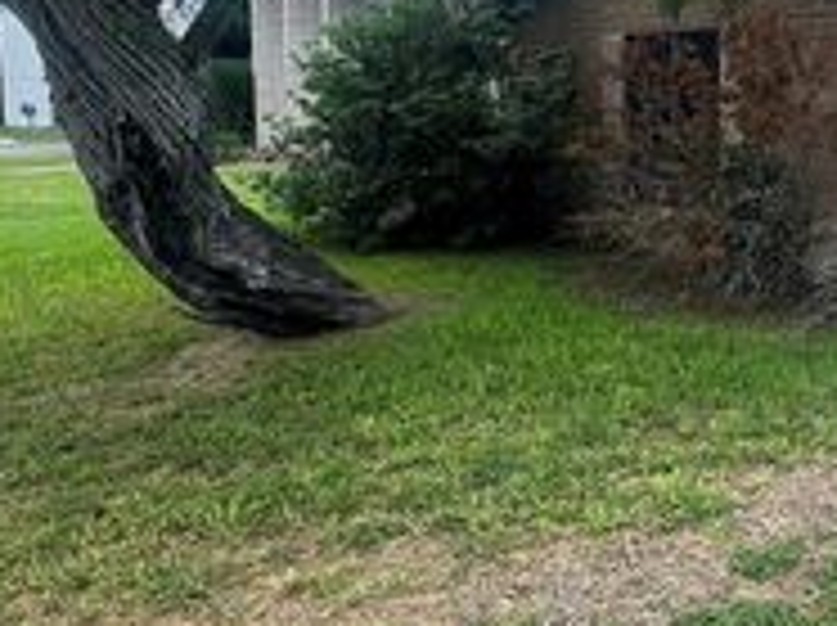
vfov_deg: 40.3
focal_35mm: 35
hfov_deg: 43.6
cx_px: 868
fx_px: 845
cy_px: 236
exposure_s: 1/99
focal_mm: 1.57
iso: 32
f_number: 1.8
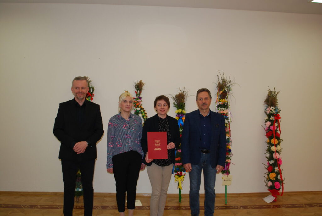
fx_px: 296
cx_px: 161
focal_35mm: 33
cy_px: 108
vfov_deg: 40.1
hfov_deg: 57.1
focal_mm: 22
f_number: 4
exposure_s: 1/60
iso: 200
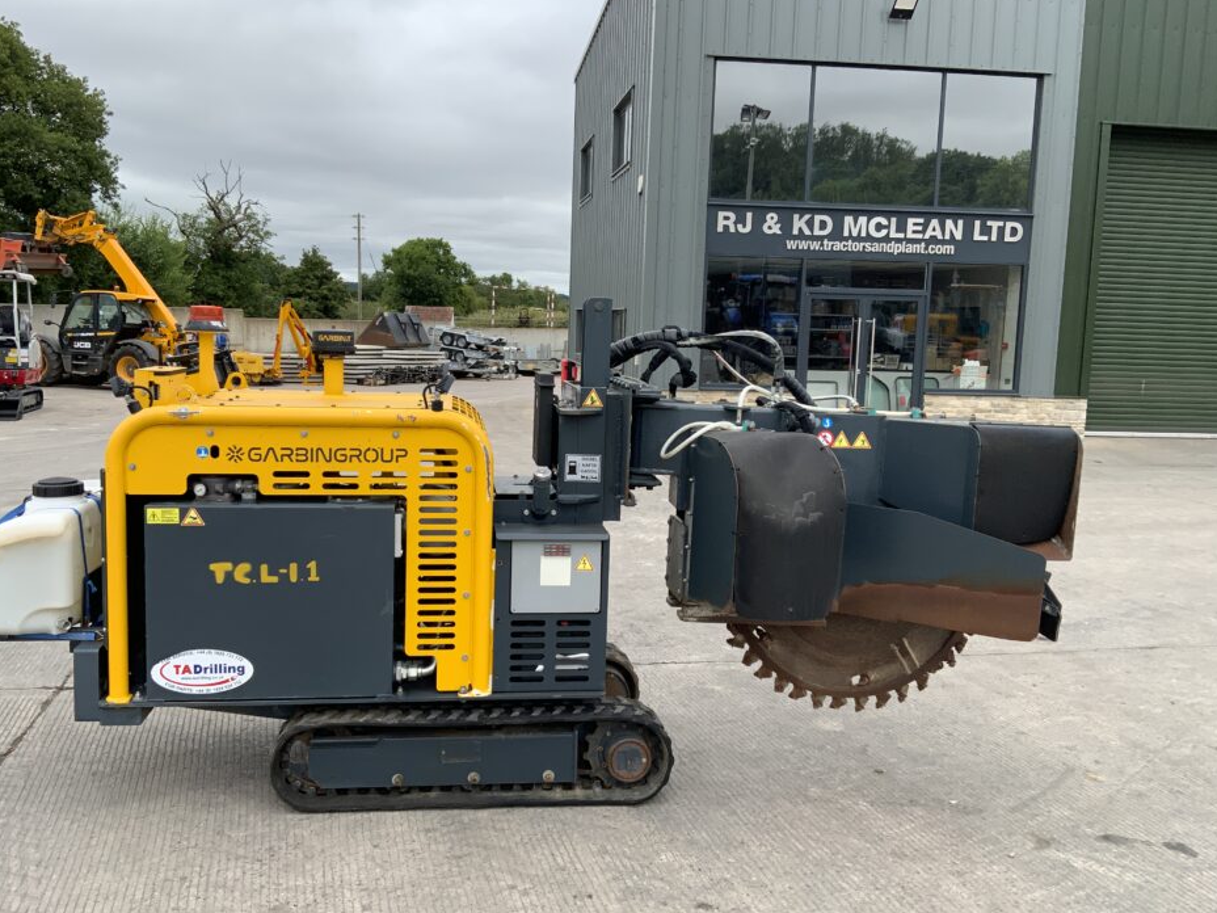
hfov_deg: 56.8
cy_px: 453
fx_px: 1125
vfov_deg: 44.2
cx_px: 582
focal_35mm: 32
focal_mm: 3
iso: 16
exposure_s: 1/700
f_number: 1.8
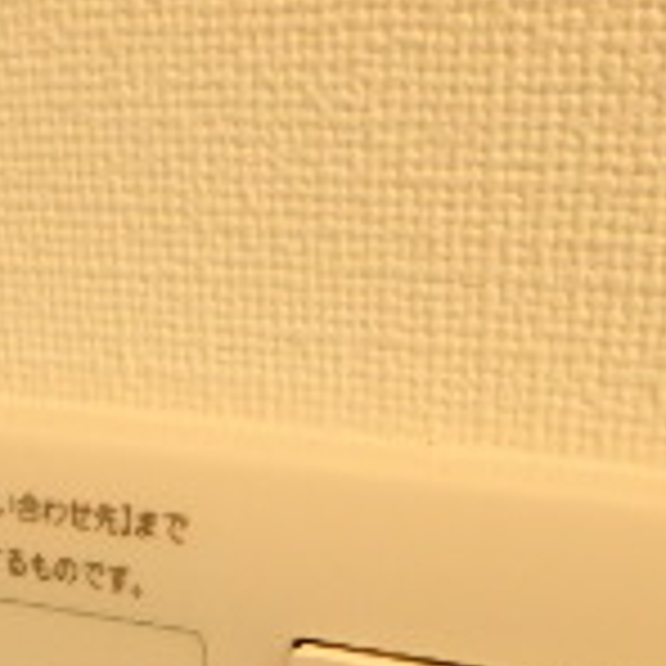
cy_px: 1022
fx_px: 1741
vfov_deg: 18.9
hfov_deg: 21.5
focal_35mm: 80
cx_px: 198
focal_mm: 3.7
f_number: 3.5
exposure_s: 1/30
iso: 320
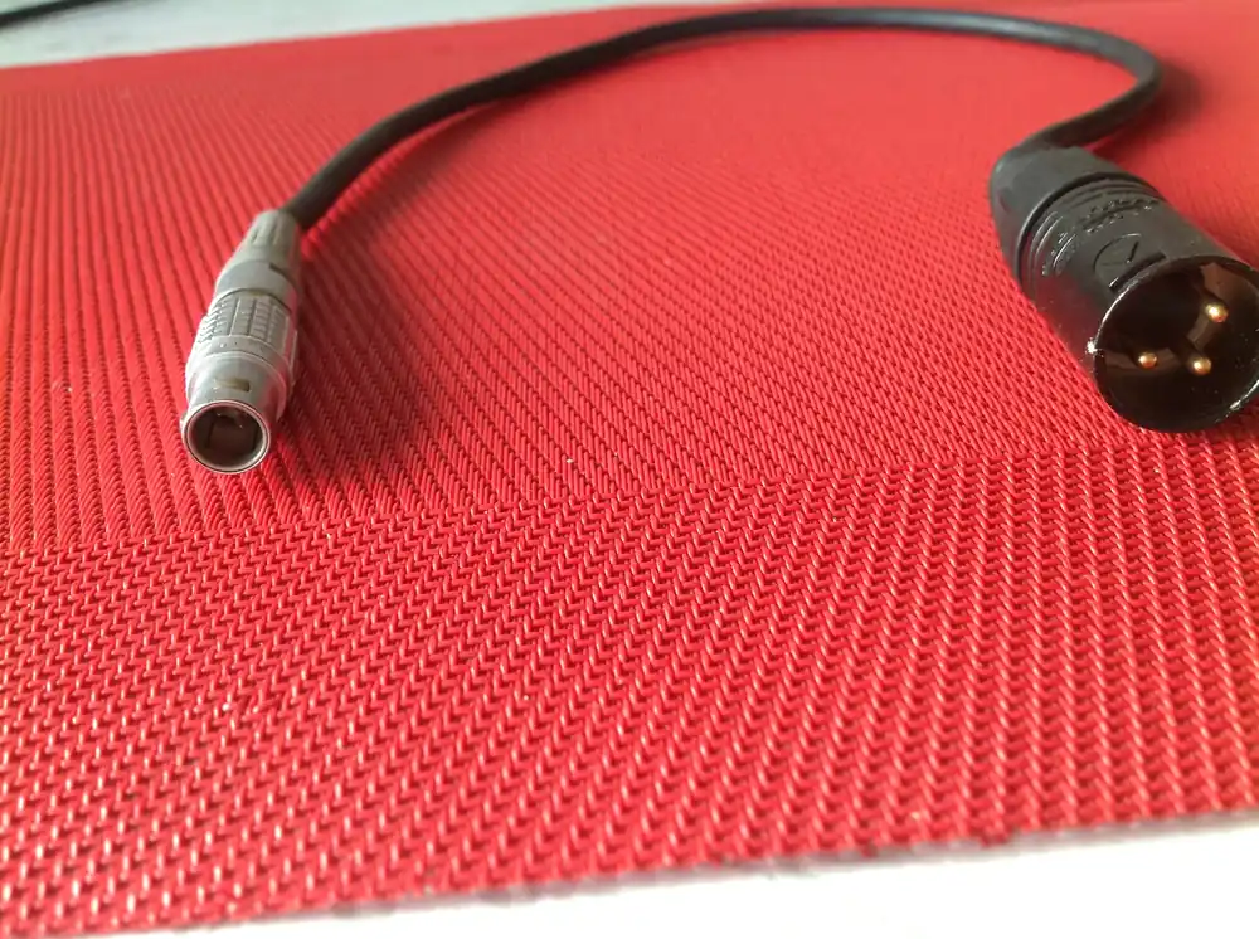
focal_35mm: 35
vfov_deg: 40.6
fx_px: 1271
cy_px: 470
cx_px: 630
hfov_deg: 52.7
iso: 64
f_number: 2.4
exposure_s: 1/60
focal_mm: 4.28
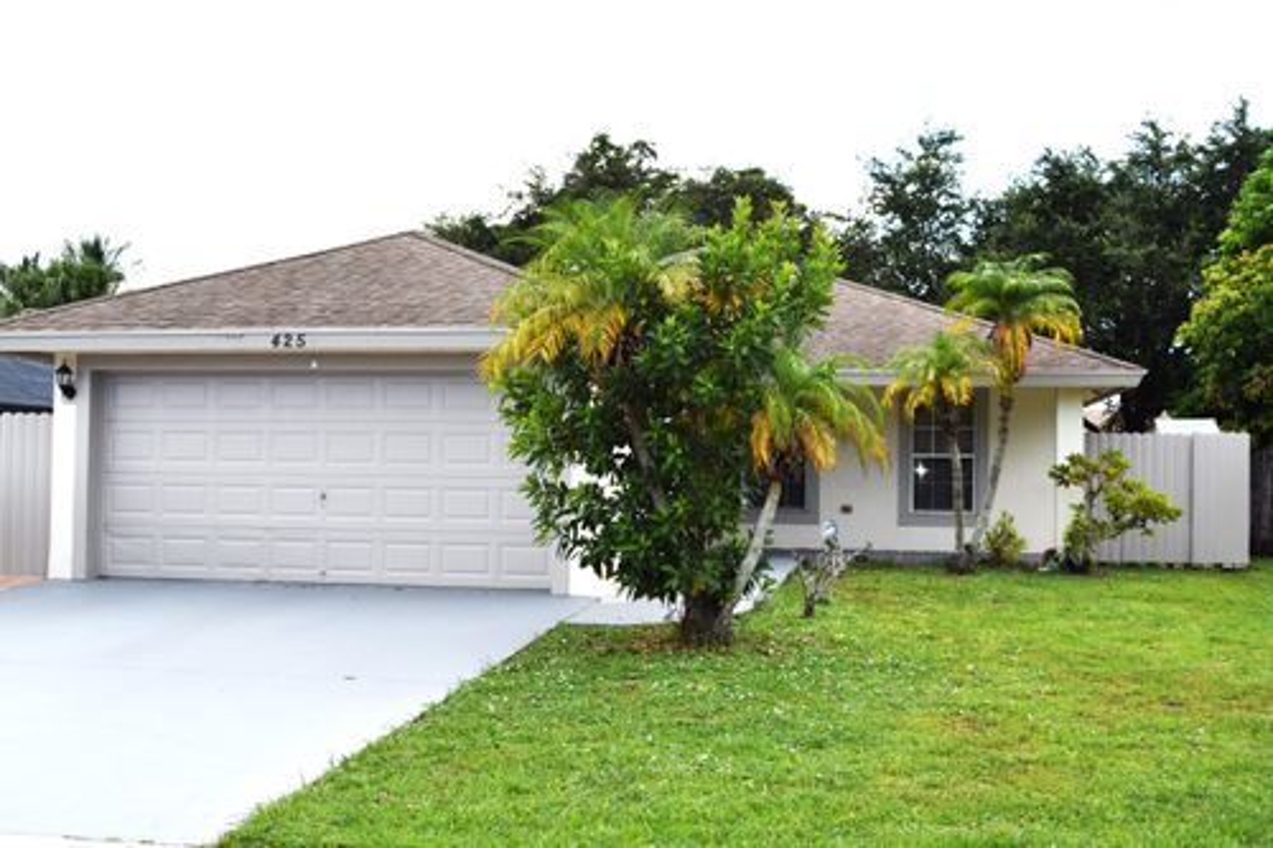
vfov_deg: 31.9
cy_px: 424
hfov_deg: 46.4
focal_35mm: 42
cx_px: 636
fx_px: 1485
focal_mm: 28
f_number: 8
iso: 100
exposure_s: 1/200
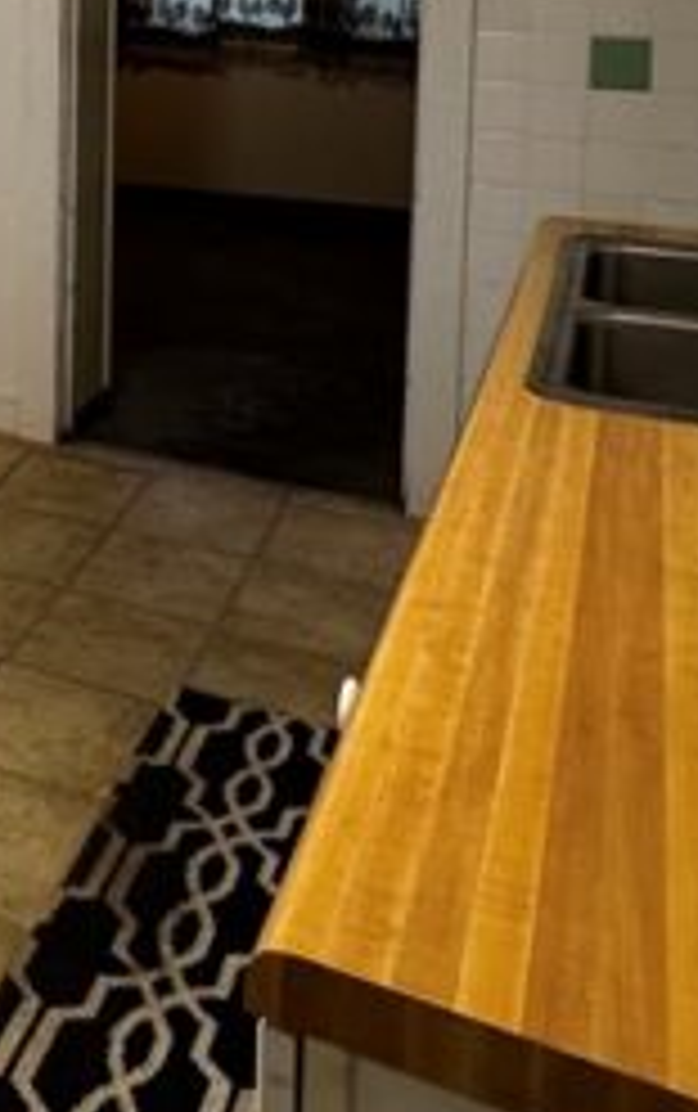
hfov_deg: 23.8
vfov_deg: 37.7
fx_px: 1457
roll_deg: -0.4
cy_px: 27
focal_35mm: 48
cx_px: -207
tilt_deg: -4.6
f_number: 2.2
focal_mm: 2.22
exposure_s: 1/60
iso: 160
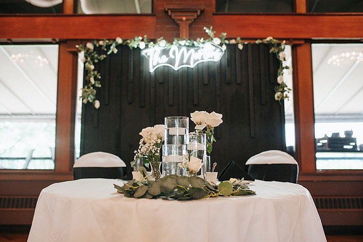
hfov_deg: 54.1
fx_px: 355
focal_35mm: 35
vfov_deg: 37.6
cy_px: 121
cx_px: 182
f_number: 2.8
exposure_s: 1/320
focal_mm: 35
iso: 640
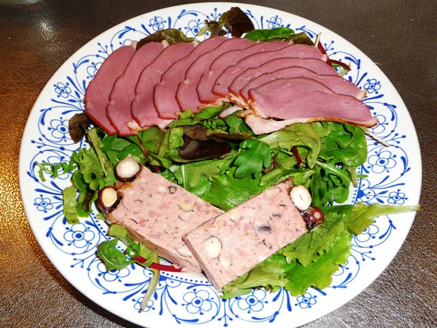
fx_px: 568
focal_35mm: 45
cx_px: 218
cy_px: 164
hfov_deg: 42.1
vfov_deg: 32.2
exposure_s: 1/30
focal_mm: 7.6
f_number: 4.1
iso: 100
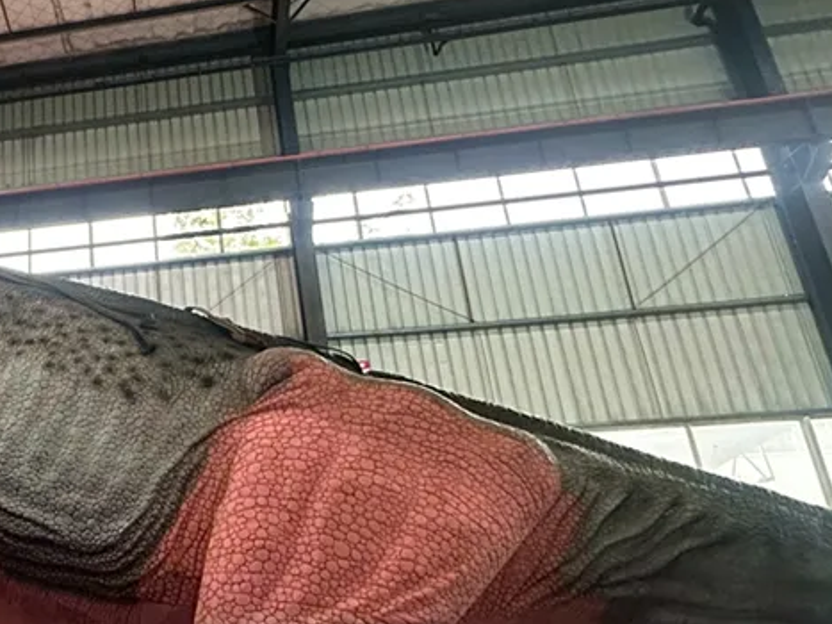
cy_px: 460
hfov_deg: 56.5
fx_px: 721
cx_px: 191
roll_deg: +0.9
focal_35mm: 30
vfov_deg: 45.3
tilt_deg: +19.9
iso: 500
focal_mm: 2.22
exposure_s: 1/50
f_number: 2.2
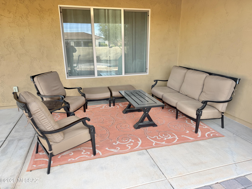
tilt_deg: -16.6
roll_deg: +1.3
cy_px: 94
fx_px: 175
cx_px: 126
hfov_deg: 71.6
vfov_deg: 56.8
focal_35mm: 24
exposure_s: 1/121
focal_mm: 6.76
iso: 64
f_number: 1.78
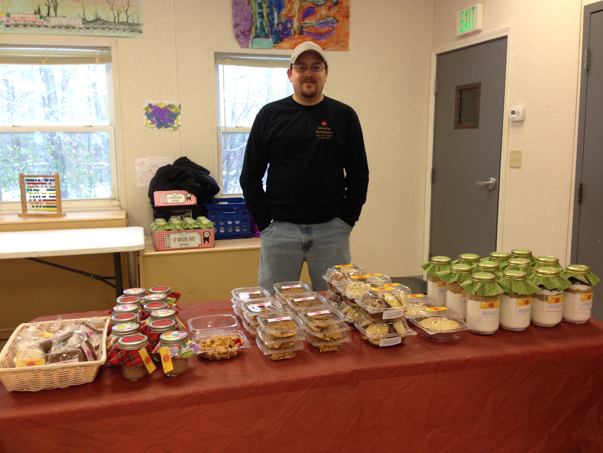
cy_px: 226
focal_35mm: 33
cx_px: 302
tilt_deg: -10.6
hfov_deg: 55.4
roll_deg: -0.1
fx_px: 575
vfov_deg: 42.9
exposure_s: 1/30
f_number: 2.4
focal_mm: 4.12
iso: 50
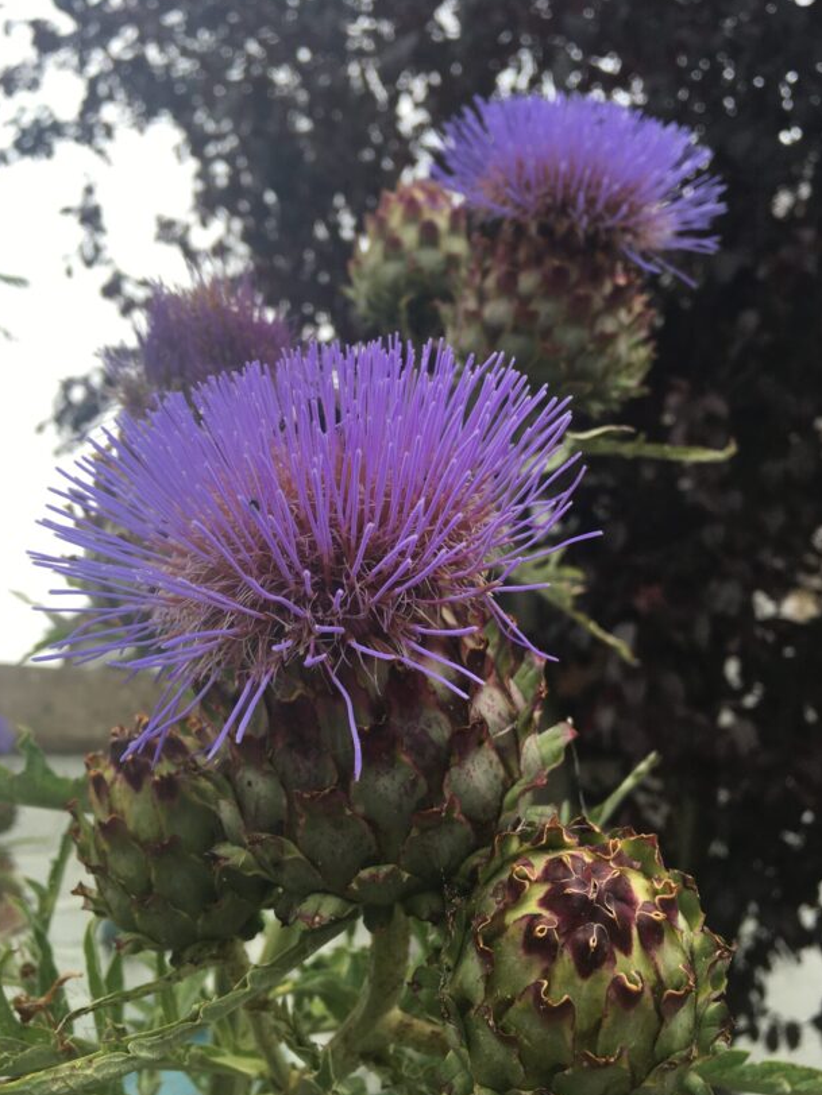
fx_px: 950
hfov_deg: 46.8
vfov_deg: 60.0
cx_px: 412
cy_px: 560
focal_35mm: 30
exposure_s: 1/472
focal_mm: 4.15
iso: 25
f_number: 2.2
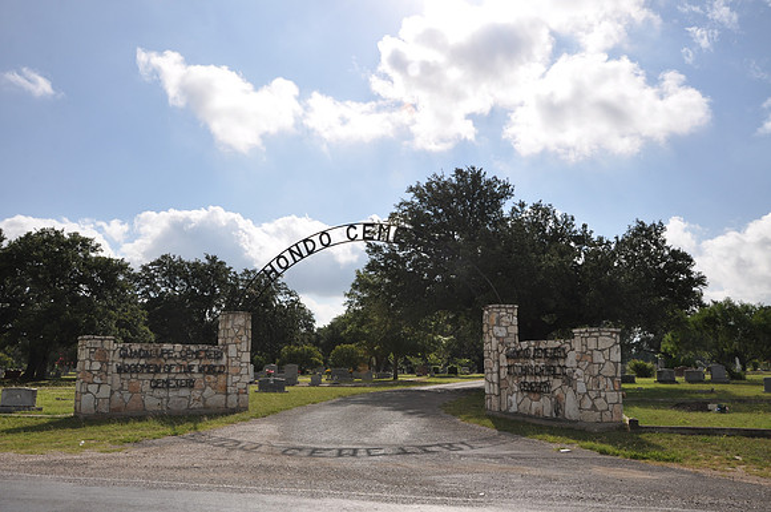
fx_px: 674
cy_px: 256
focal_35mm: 32
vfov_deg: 41.6
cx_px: 386
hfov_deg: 59.6
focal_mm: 21
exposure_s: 1/160
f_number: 13
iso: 200
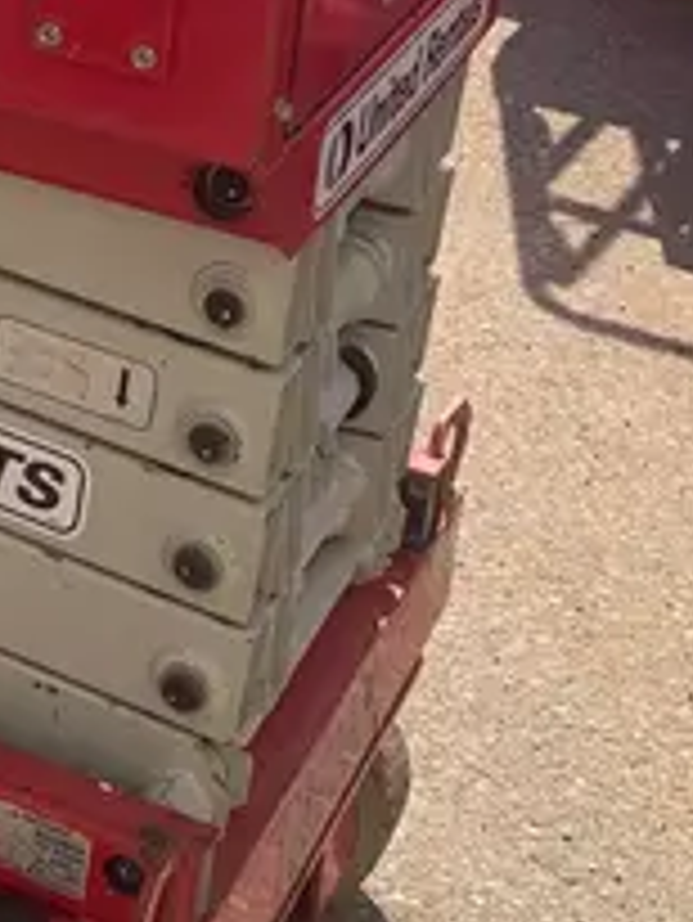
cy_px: -155
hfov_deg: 14.8
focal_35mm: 93
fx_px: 2480
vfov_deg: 19.9
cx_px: -333
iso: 25
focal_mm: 4.25
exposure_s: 1/2160
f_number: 1.8
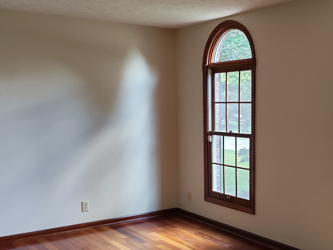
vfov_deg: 29.5
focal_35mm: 49
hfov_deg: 38.5
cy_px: 165
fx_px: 471
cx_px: 217
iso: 320
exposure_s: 1/100
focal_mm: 6.12
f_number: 1.9
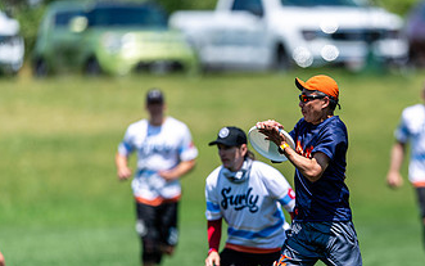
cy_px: 182
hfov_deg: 2.9
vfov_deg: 1.8
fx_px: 8283
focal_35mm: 715
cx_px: 348
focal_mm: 400
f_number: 2.8
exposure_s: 1/2000
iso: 110
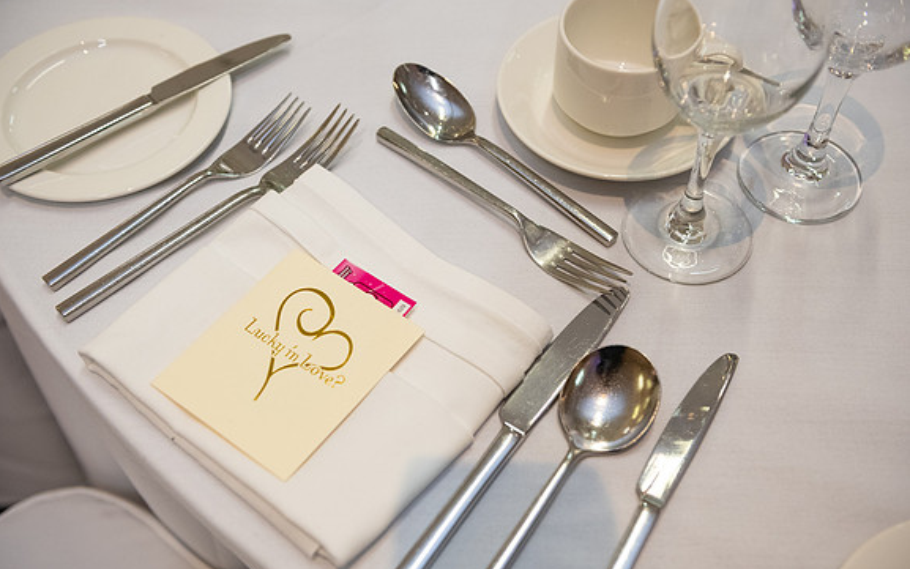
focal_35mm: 41
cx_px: 454
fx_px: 1017
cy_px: 277
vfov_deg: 31.3
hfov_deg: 48.2
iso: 1250
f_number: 3.5
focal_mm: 40
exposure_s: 1/160
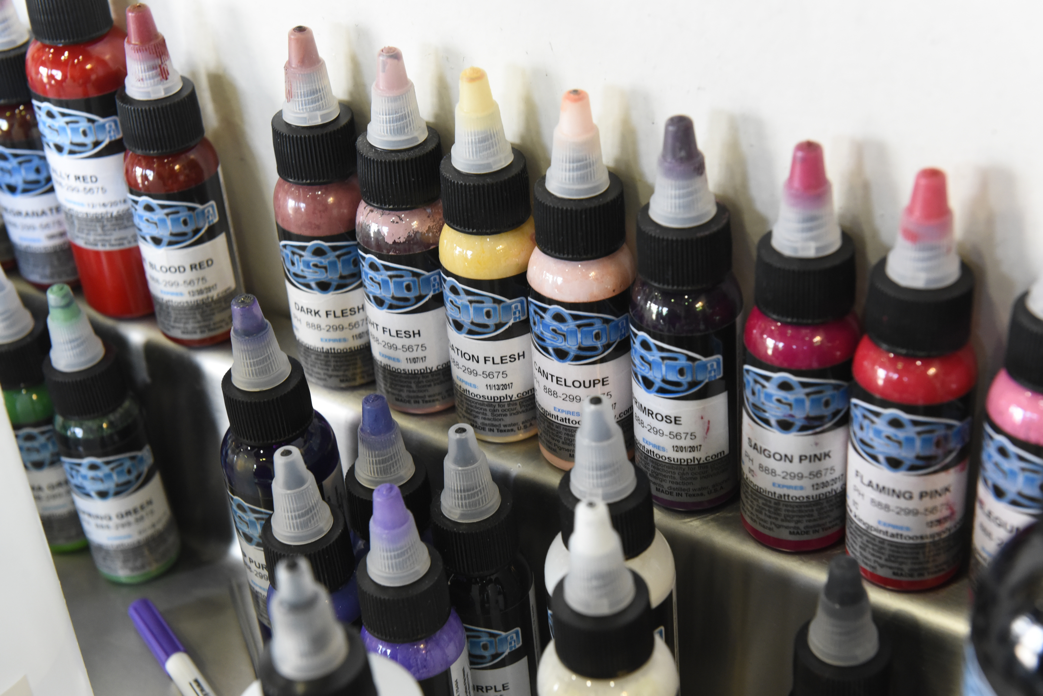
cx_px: 522
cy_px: 348
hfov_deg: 32.4
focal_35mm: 62
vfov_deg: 21.9
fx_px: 1797
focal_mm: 62
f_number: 8
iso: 3200
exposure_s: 1/100
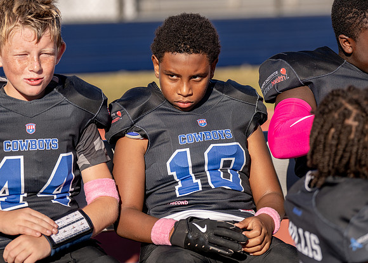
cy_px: 100
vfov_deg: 9.9
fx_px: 1518
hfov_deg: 13.8
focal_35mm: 145
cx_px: 181
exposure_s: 1/3200
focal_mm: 111
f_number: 2.8
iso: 160
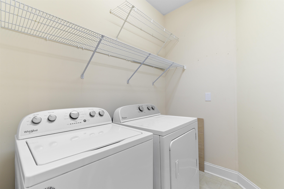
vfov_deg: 77.3
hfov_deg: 100.4
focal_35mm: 15
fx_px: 118
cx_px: 142
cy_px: 94
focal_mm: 10
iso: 100
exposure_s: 1/5
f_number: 4.5
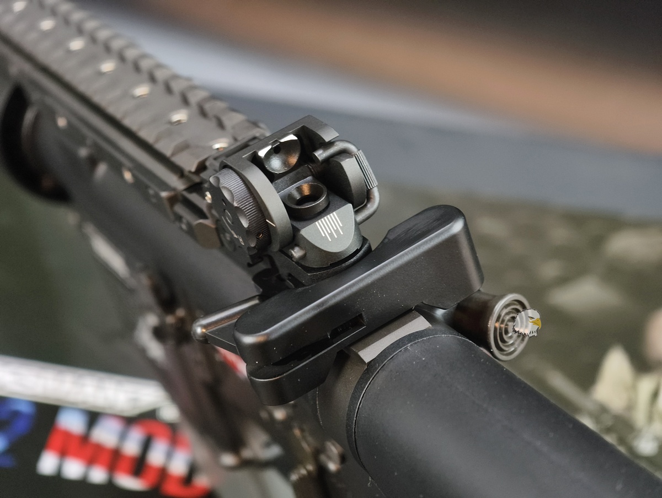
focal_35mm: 85
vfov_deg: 17.4
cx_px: 331
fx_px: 1628
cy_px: 249
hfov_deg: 23.0
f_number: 2.67
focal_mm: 22.48
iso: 1287
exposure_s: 1/12
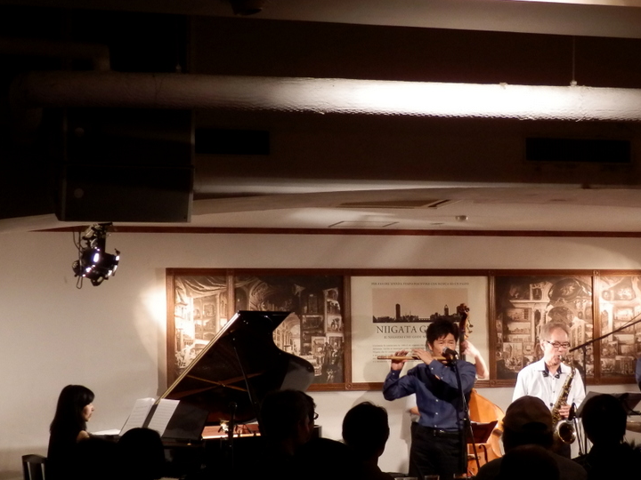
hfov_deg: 25.8
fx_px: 1389
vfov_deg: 19.6
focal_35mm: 75
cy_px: 325
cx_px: 441
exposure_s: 1/10
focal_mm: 9.8
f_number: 4.1
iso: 400
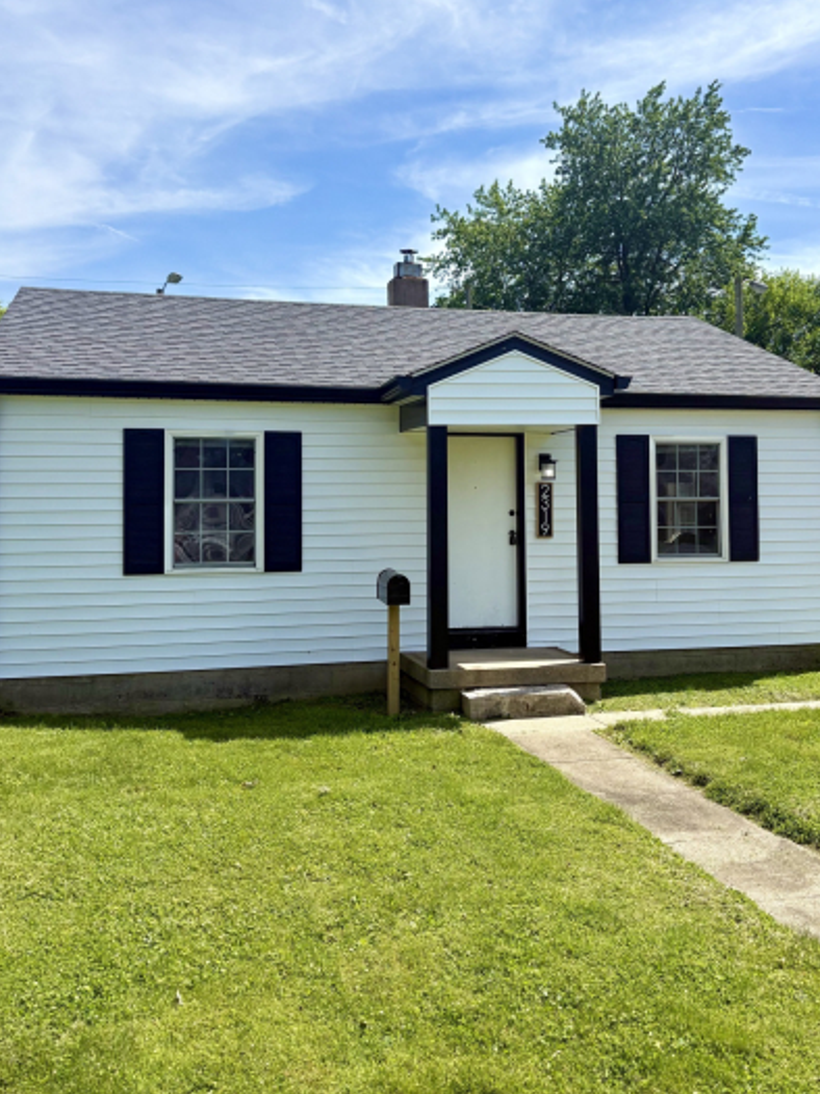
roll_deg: -0.3
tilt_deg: +1.2
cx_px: 439
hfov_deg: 42.9
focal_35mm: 33
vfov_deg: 55.2
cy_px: 479
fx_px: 1043
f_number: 1.6
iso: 50
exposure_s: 1/4329
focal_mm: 5.96
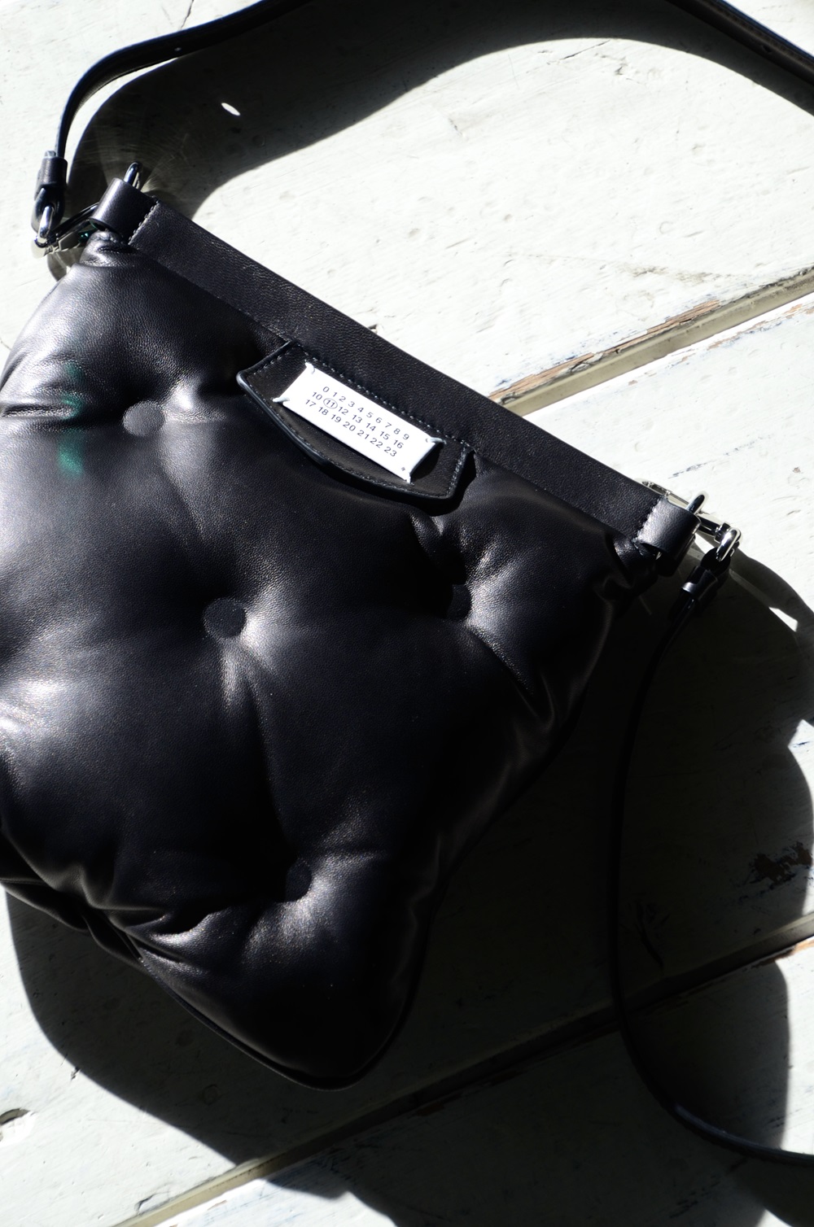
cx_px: 407
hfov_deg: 13.0
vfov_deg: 19.5
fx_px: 3574
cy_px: 614
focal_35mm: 105
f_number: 5.3
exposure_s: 1/320
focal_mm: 70
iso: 250
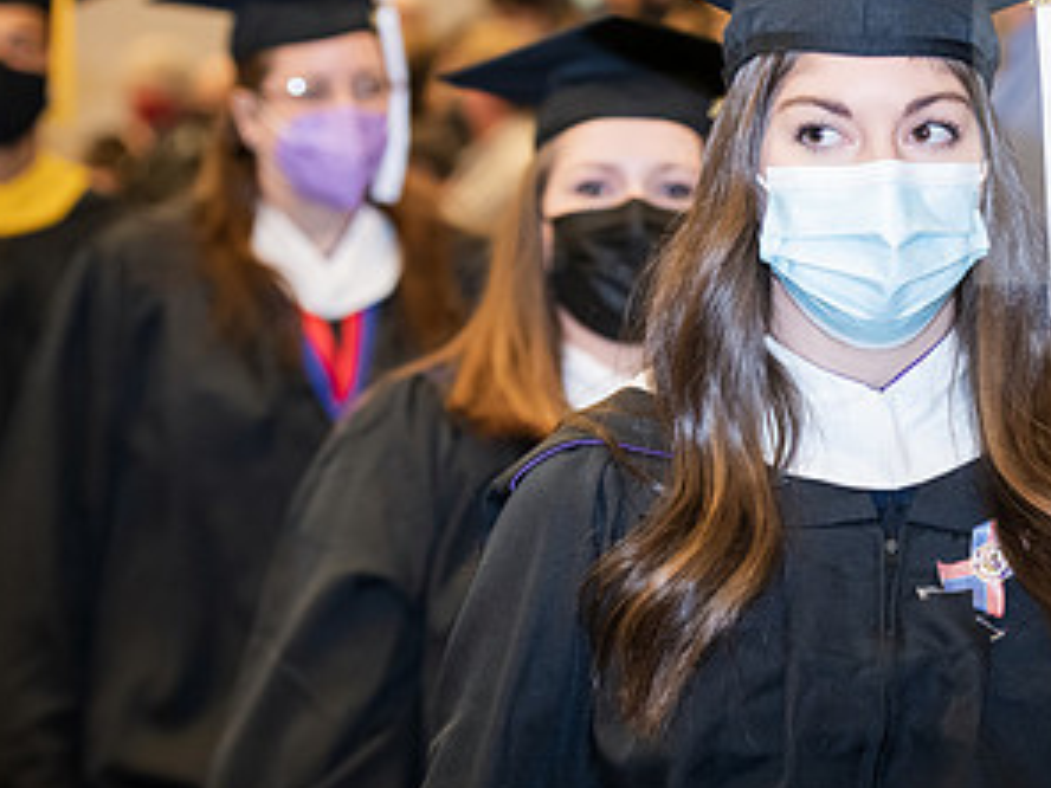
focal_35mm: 179
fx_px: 5435
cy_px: 417
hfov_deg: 11.0
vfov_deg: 8.3
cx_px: 866
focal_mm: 95
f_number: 4
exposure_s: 1/200
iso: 2000
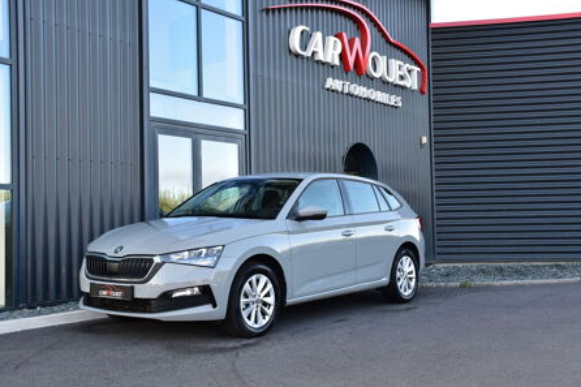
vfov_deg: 31.9
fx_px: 678
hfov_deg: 46.4
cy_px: 192
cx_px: 279
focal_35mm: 42
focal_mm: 26
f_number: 8
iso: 400
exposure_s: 1/80
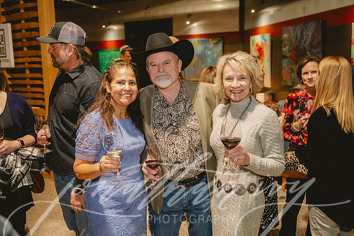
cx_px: 177
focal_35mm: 34
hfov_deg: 56.5
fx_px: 329
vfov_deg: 39.4
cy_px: 118
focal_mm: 33.5
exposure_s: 1/200
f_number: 2.8
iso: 2000
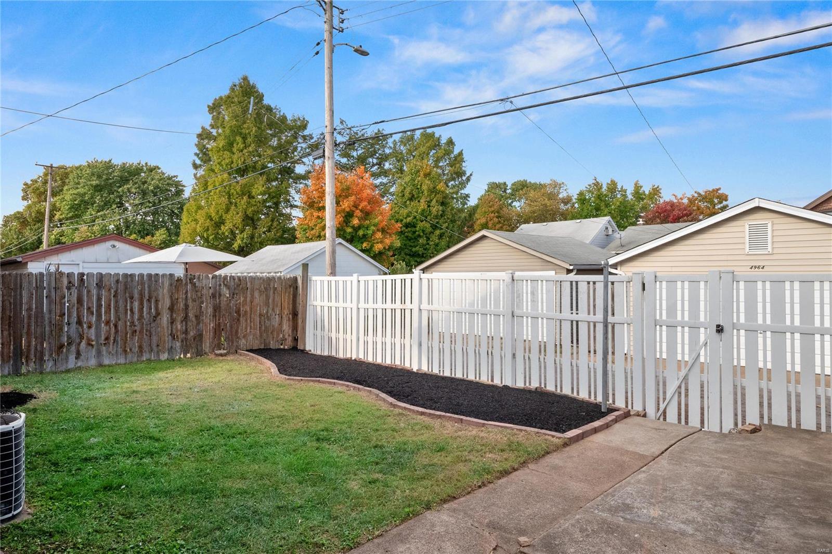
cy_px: 277
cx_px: 416
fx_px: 462
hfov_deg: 84.0
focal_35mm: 20
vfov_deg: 61.9
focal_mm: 10
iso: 400
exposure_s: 1/250
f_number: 10
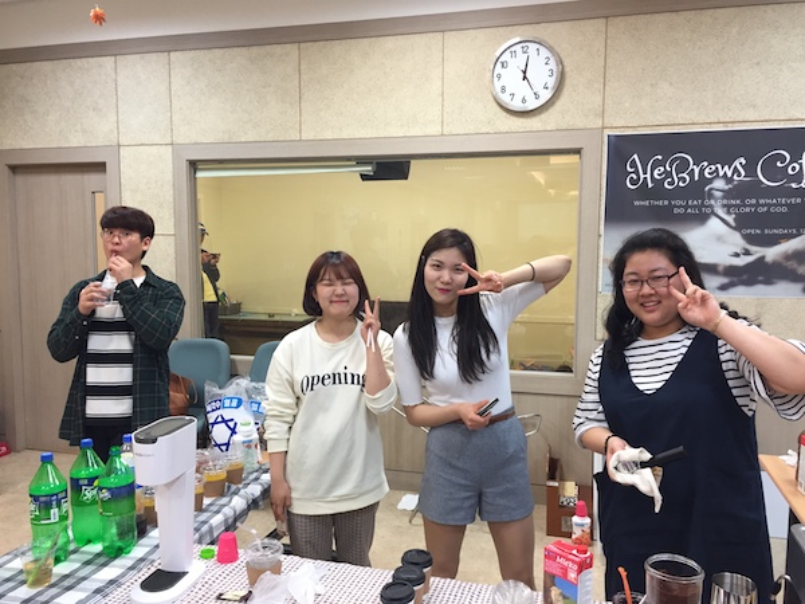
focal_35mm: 29
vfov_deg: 48.2
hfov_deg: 61.7
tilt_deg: -4.6
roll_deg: -1.5
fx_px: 674
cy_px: 302
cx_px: 402
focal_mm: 4.15
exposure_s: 1/30
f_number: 2.2
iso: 40
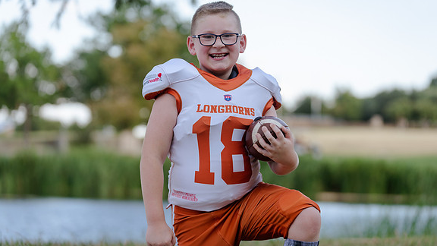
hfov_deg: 18.8
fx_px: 1321
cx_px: 218
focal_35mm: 114
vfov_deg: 10.6
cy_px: 121
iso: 125
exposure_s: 1/320
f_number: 3.2
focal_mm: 108
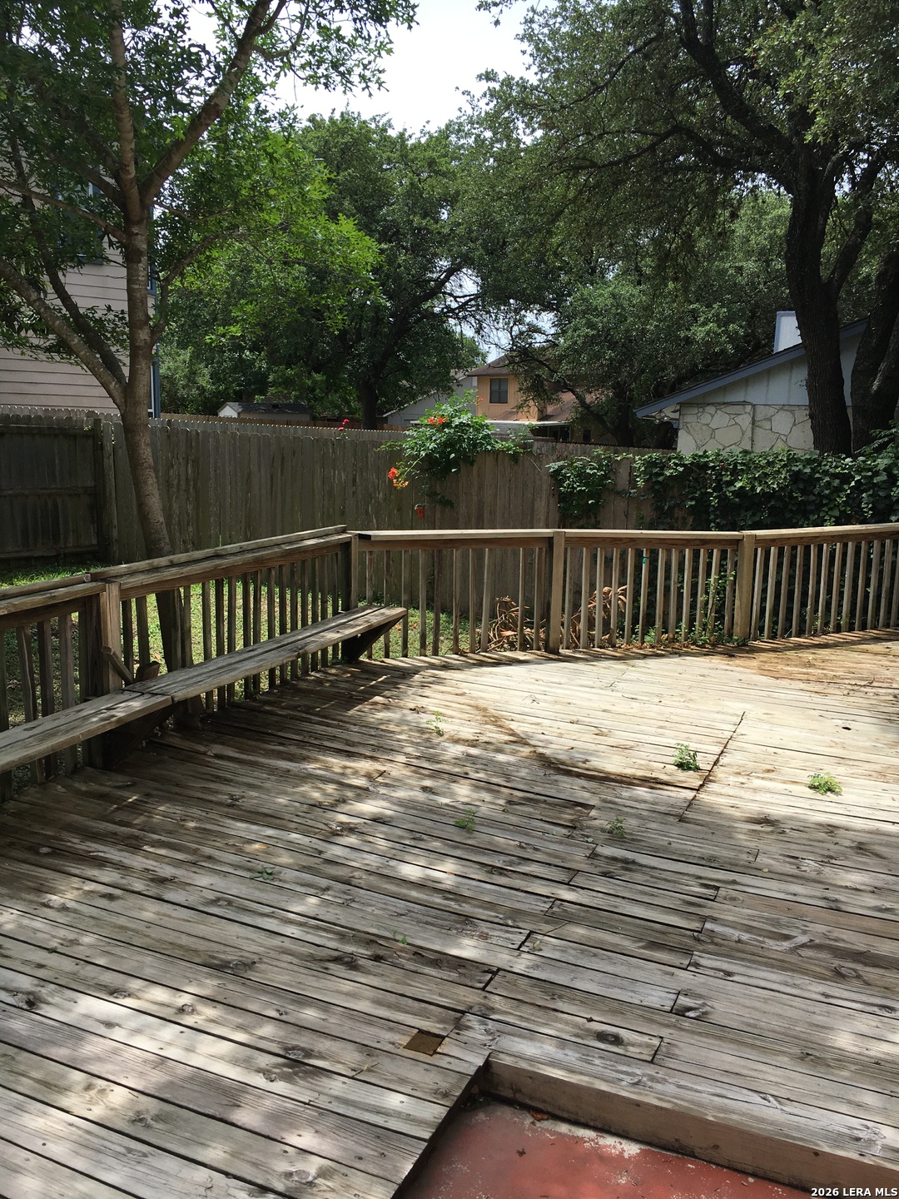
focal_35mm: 29
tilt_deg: -9.9
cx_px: 450
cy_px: 600
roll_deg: -2.0
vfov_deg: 61.7
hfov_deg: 48.2
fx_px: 1004
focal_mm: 4.15
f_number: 2.2
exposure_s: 1/1040
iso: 25
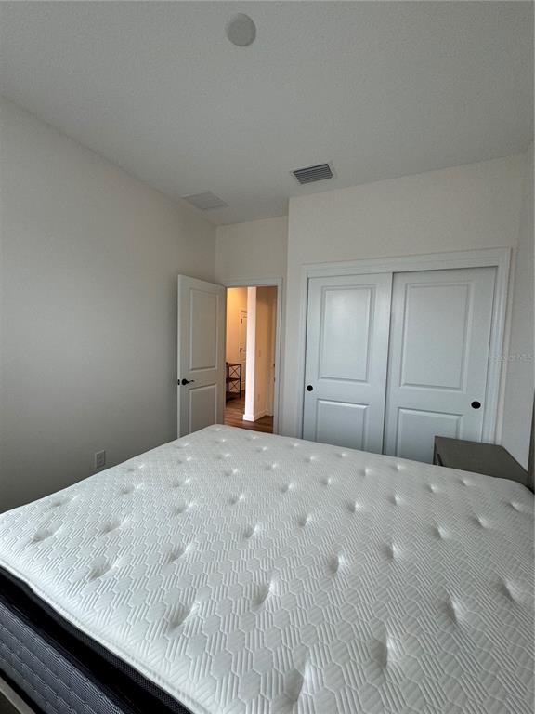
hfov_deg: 85.7
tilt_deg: -3.7
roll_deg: +0.4
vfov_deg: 102.1
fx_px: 288
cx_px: 268
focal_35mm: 14
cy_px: 357
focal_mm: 2.22
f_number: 2.2
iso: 160
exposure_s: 1/120
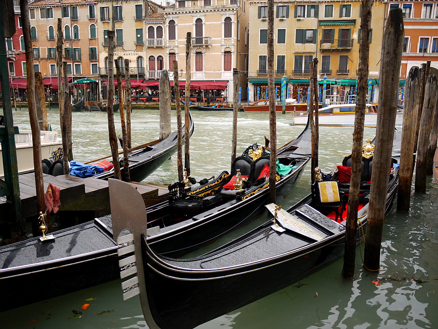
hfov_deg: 63.4
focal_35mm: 28
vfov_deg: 49.7
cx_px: 219
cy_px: 164
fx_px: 354
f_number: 3.5
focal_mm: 14
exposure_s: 1/60
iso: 100
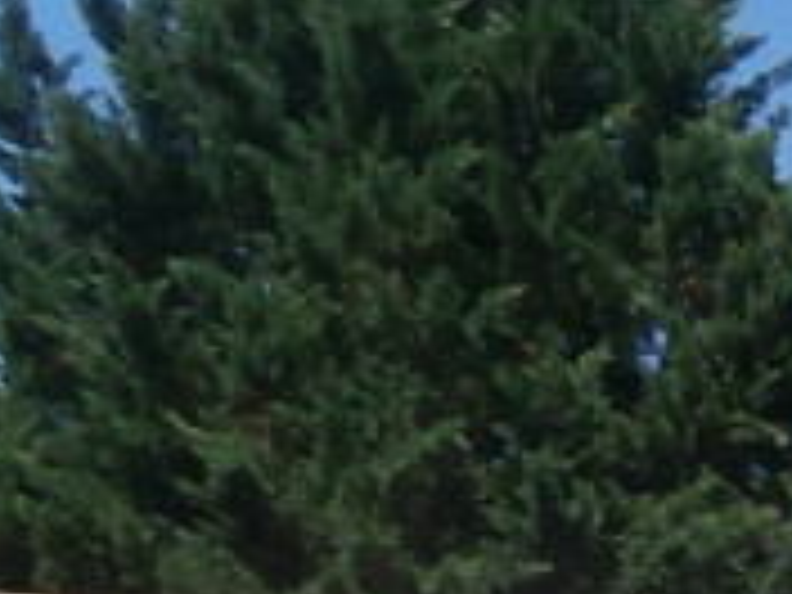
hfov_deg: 14.6
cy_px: 1094
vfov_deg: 11.6
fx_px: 2700
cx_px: 1422
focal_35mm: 118
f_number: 2.8
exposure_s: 1/1600
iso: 80
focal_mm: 4.7
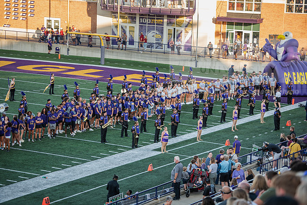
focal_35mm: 122
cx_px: 154
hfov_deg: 16.8
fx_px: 1041
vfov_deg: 11.2
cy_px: 102
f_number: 3.2
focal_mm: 122
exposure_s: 1/400
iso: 250
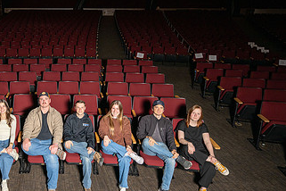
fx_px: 222
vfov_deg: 46.4
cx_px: 64
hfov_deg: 61.0
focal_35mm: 28
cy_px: 100
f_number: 5.6
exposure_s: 1/160
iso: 400
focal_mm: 15.5
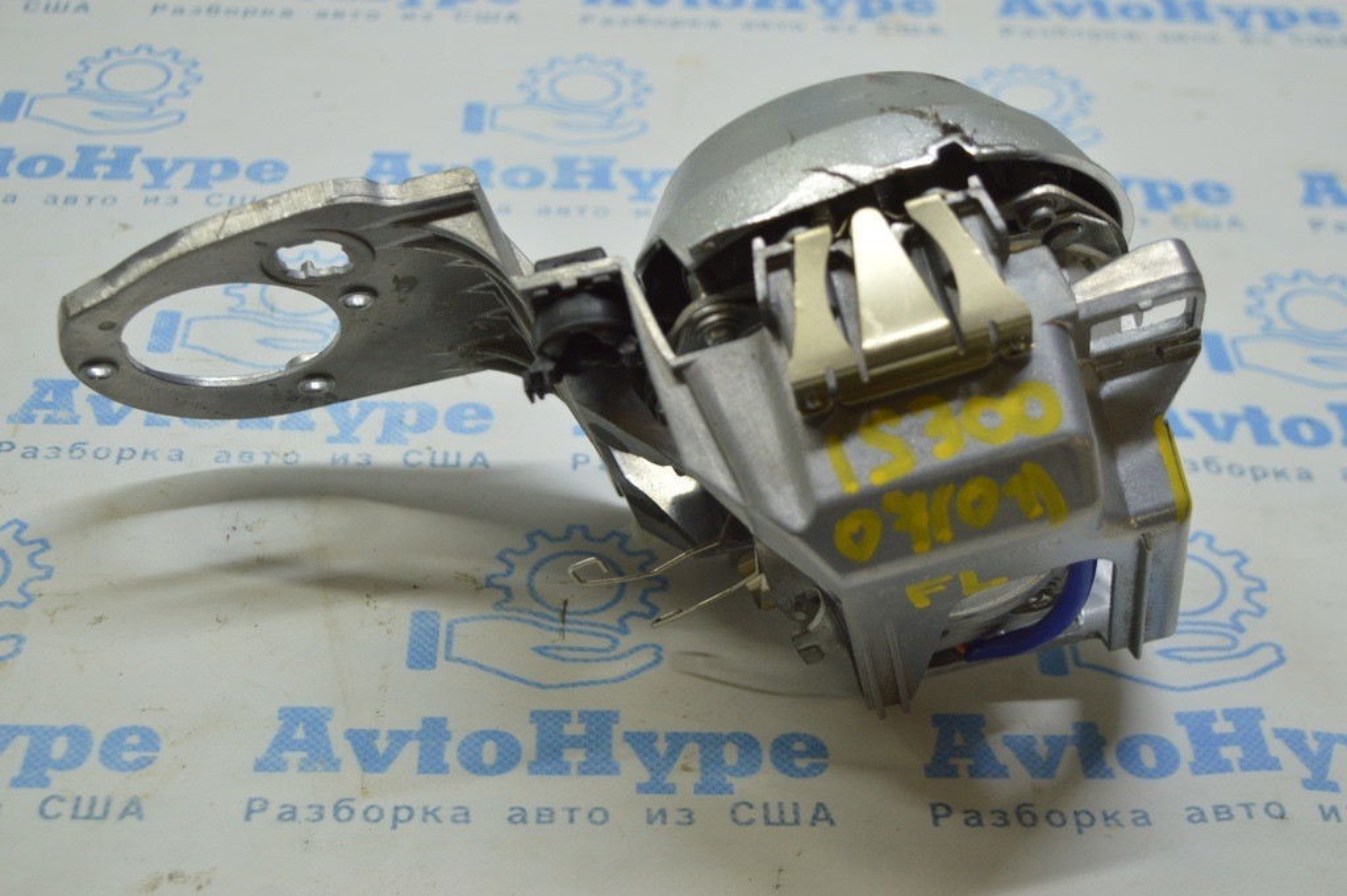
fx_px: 2131
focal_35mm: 57
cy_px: 448
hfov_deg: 35.1
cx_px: 674
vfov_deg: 23.7
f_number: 4.8
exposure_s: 1/60
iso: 400
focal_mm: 38
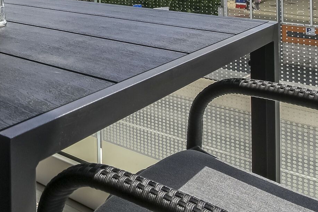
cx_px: -3
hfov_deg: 37.9
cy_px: -69
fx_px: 406
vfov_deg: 25.0
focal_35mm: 46
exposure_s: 1/320
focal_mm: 10
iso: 100
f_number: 9
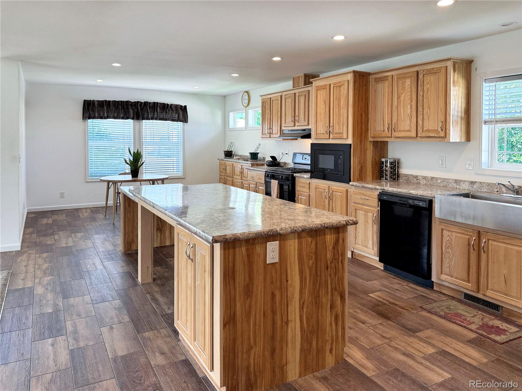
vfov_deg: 56.8
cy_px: 196
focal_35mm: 24
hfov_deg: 71.6
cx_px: 261
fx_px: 362
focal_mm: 6.76
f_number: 1.78
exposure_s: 1/198
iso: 200
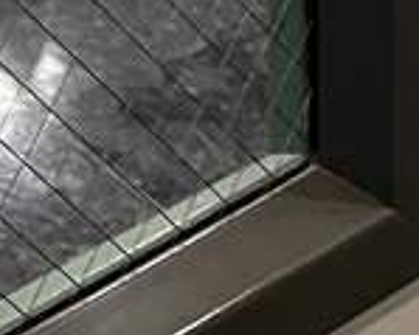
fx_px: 2540
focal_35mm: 205
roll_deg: +4.0
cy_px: -808
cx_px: -703
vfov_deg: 6.6
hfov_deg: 8.4
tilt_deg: -7.0
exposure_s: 1/60
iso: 125
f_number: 1.6
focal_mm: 5.1
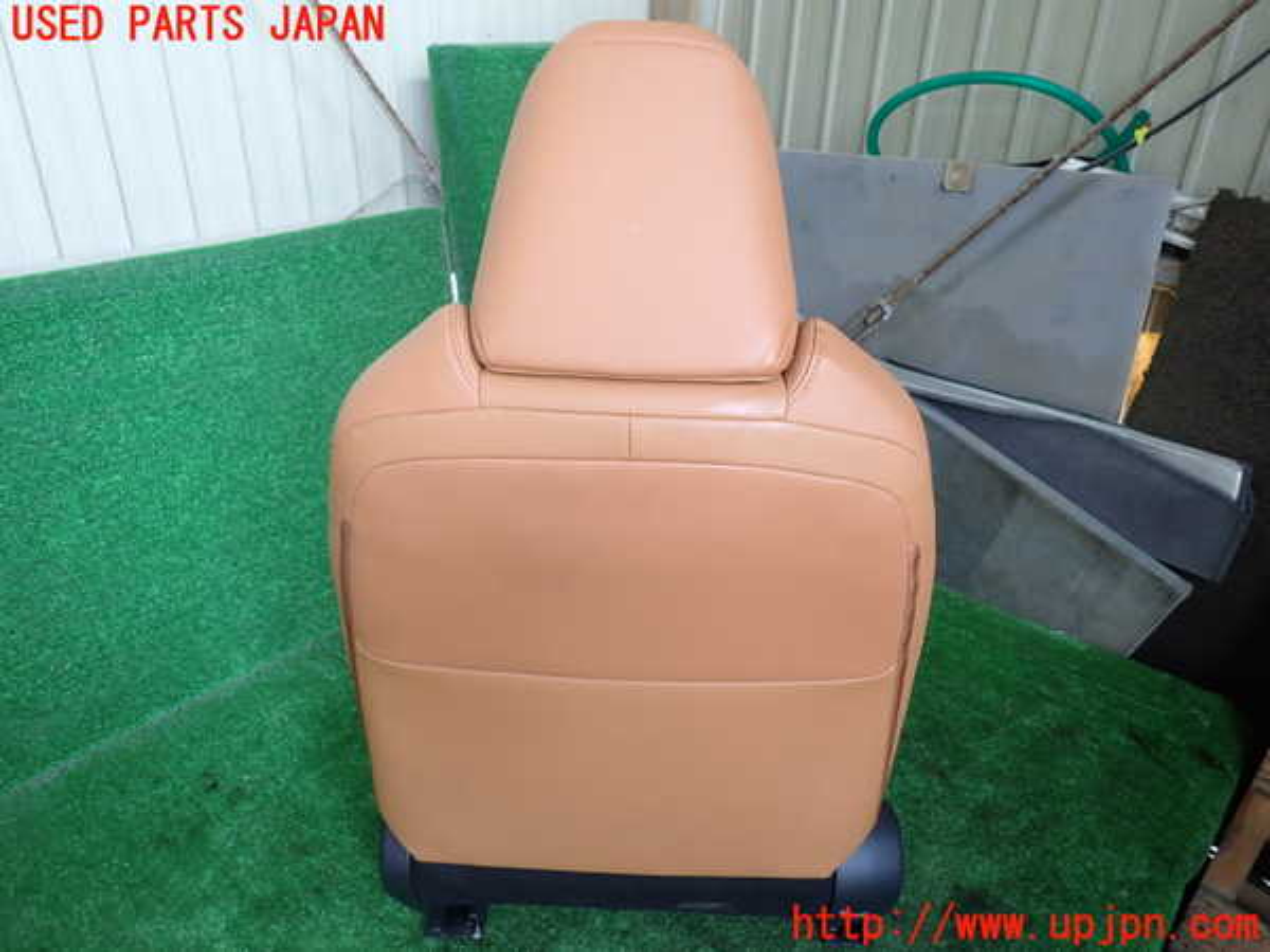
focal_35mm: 25
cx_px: 635
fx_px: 917
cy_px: 476
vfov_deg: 54.9
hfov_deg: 69.4
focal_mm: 4.5
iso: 160
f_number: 2
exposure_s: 1/125
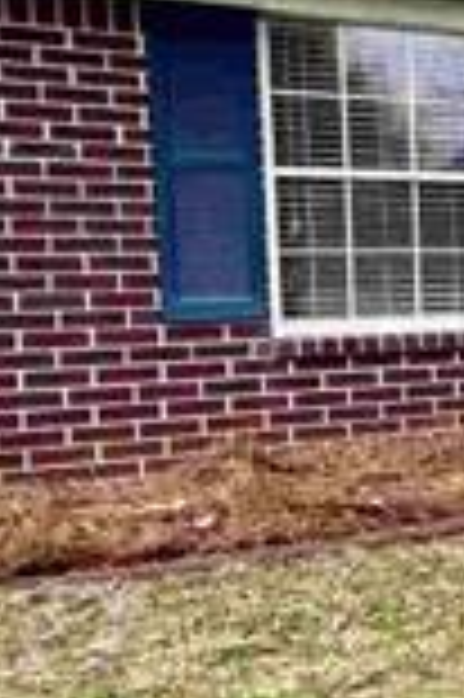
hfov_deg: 13.9
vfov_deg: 35.6
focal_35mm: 56
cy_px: 311
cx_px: 1189
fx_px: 1085
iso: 250
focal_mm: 1.57
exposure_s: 1/99
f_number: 1.8
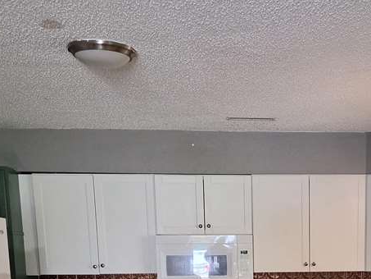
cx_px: 292
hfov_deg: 29.2
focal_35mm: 65
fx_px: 697
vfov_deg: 20.5
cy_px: 367
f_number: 1.8
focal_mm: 5.4
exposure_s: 1/120
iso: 500
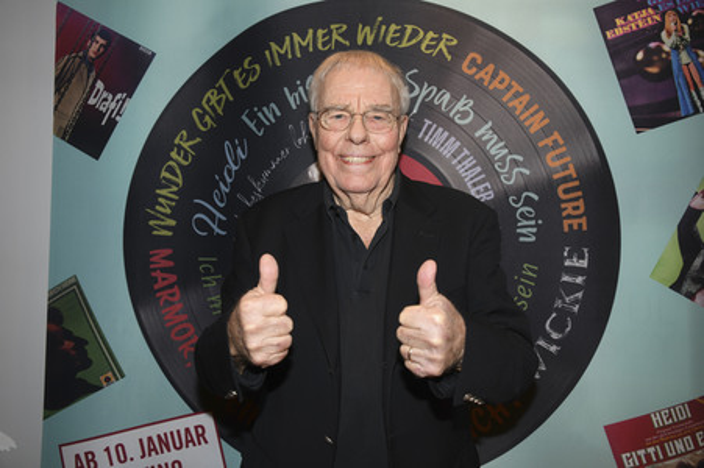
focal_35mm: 35
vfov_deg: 37.8
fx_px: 684
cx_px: 352
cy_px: 234
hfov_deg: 54.5
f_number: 6.3
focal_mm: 35
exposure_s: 1/80
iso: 500
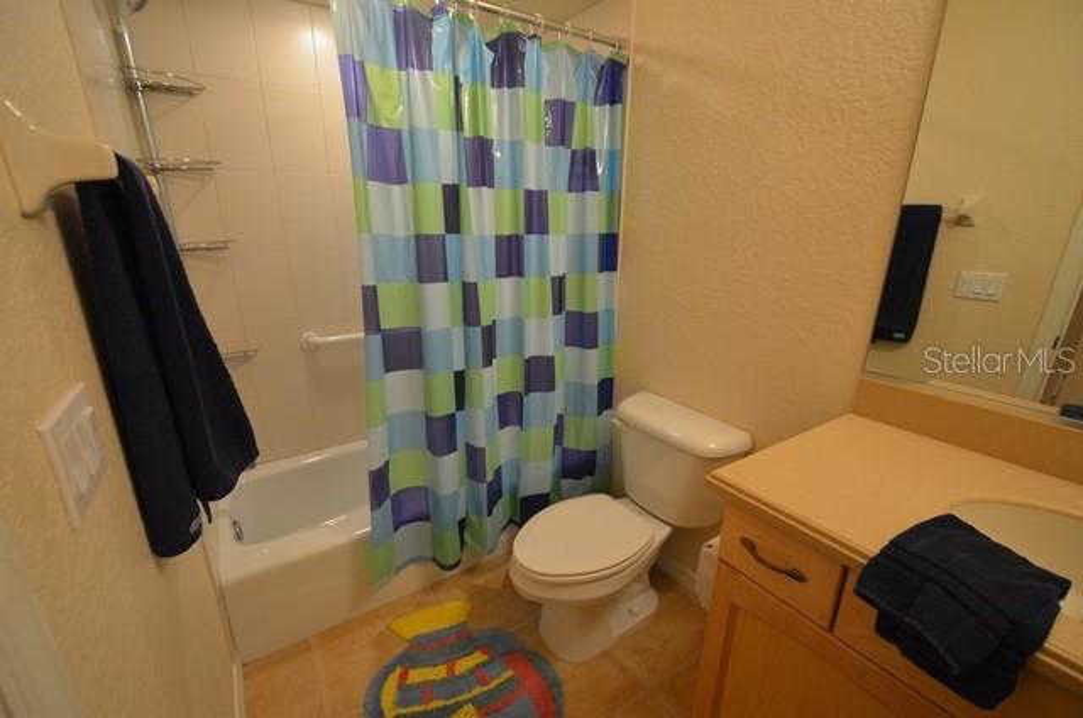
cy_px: 359
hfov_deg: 100.5
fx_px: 450
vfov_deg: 77.1
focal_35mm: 15
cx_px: 542
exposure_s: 1/50
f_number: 3.5
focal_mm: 10
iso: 800
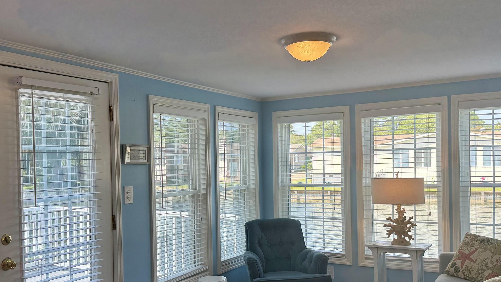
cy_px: 169
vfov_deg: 31.1
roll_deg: +0.5
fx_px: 505
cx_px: 231
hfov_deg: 52.7
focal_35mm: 38
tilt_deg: -0.5
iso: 100
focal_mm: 6.76
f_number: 1.78
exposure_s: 1/416
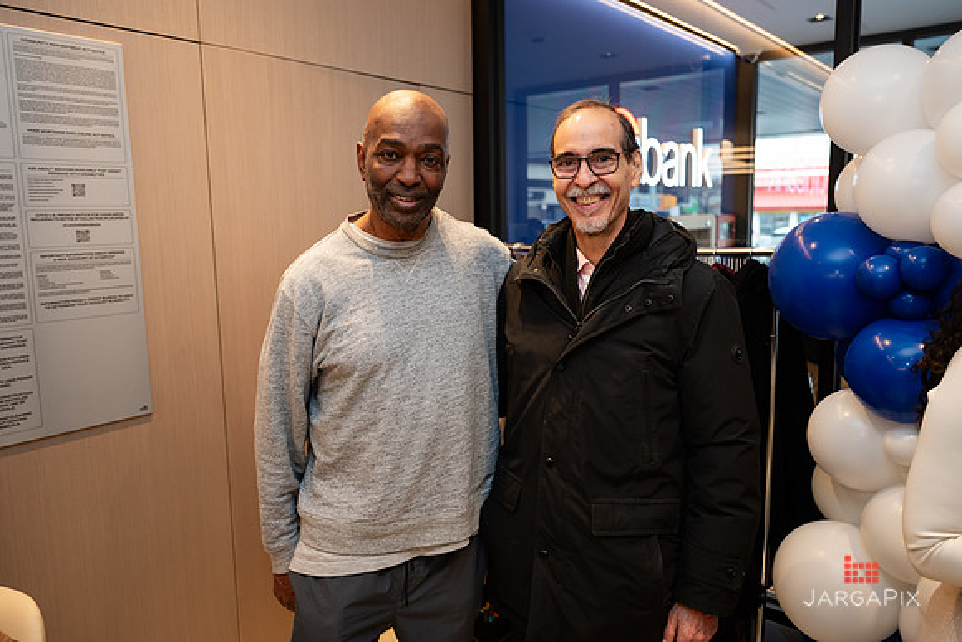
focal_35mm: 27
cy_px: 314
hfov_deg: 67.2
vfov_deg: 47.8
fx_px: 724
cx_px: 482
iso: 320
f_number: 2.8
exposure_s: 1/160
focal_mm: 26
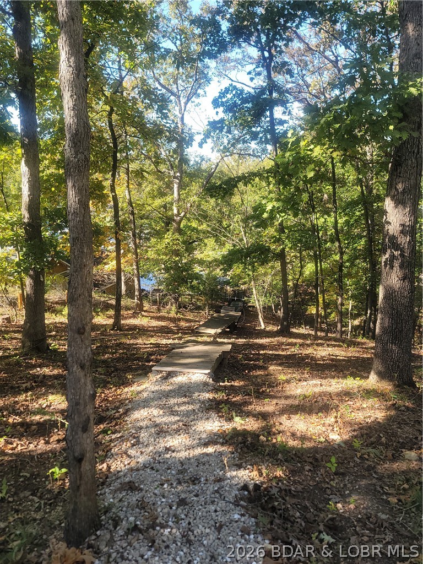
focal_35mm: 25
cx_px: 212
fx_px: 407
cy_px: 282
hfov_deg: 54.9
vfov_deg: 69.4
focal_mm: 7
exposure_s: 1/127
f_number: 1.8
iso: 20
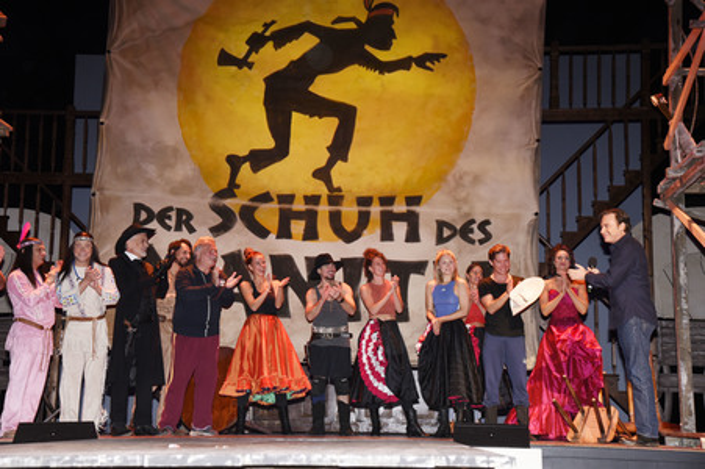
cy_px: 234
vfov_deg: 23.3
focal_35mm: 58
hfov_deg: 34.5
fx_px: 1135
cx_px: 352
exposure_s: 1/60
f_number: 6.3
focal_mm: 58
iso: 1600
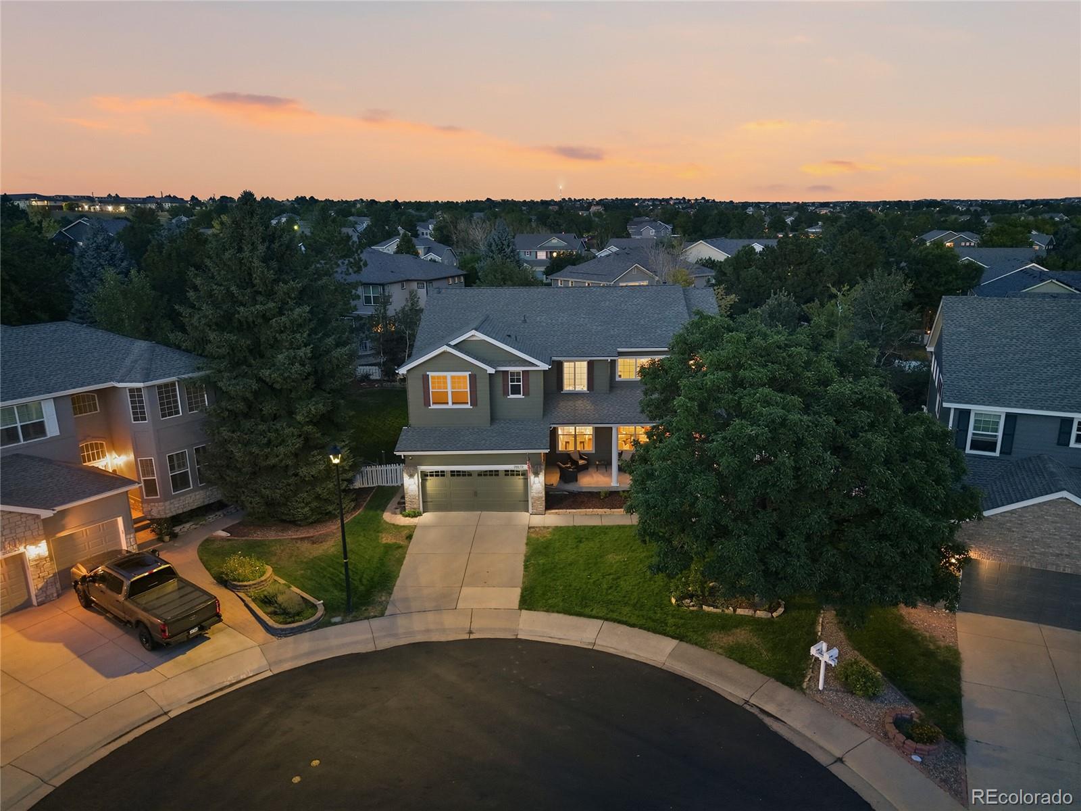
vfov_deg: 56.8
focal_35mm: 24
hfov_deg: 71.6
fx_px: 749
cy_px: 406
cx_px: 540
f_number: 1.8
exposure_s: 1/15
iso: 620
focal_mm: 8.7
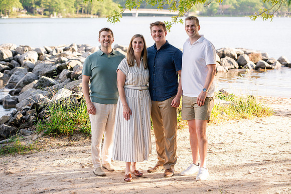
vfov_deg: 16.1
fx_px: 687
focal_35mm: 85
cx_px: 146
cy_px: 97
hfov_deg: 23.9
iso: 800
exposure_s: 1/640
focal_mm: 85
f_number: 4.5
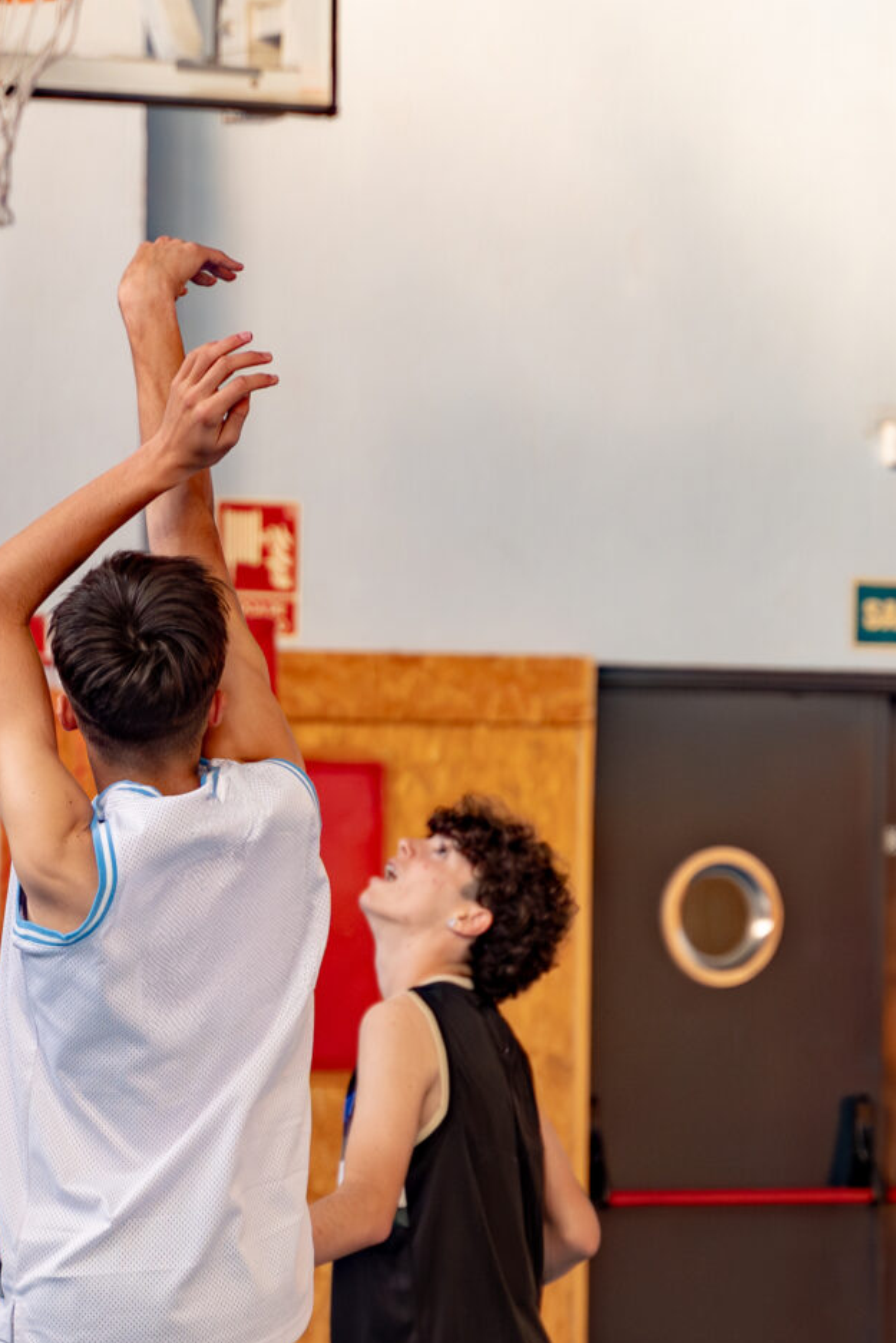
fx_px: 7650
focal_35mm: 205
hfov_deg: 6.7
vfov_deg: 10.0
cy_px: 1053
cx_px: 94
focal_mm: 75
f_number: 2.8
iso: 1000
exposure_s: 1/640
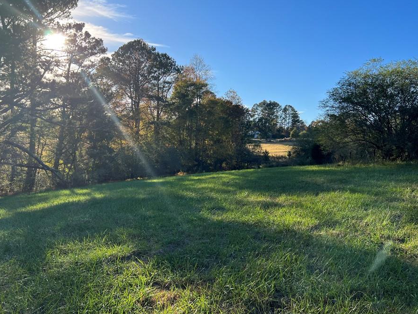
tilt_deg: +0.1
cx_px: 216
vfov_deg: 46.8
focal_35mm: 30
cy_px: 142
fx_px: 362
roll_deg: -1.0
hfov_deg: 59.9
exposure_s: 1/2762
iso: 50
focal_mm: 5.7
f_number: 1.5
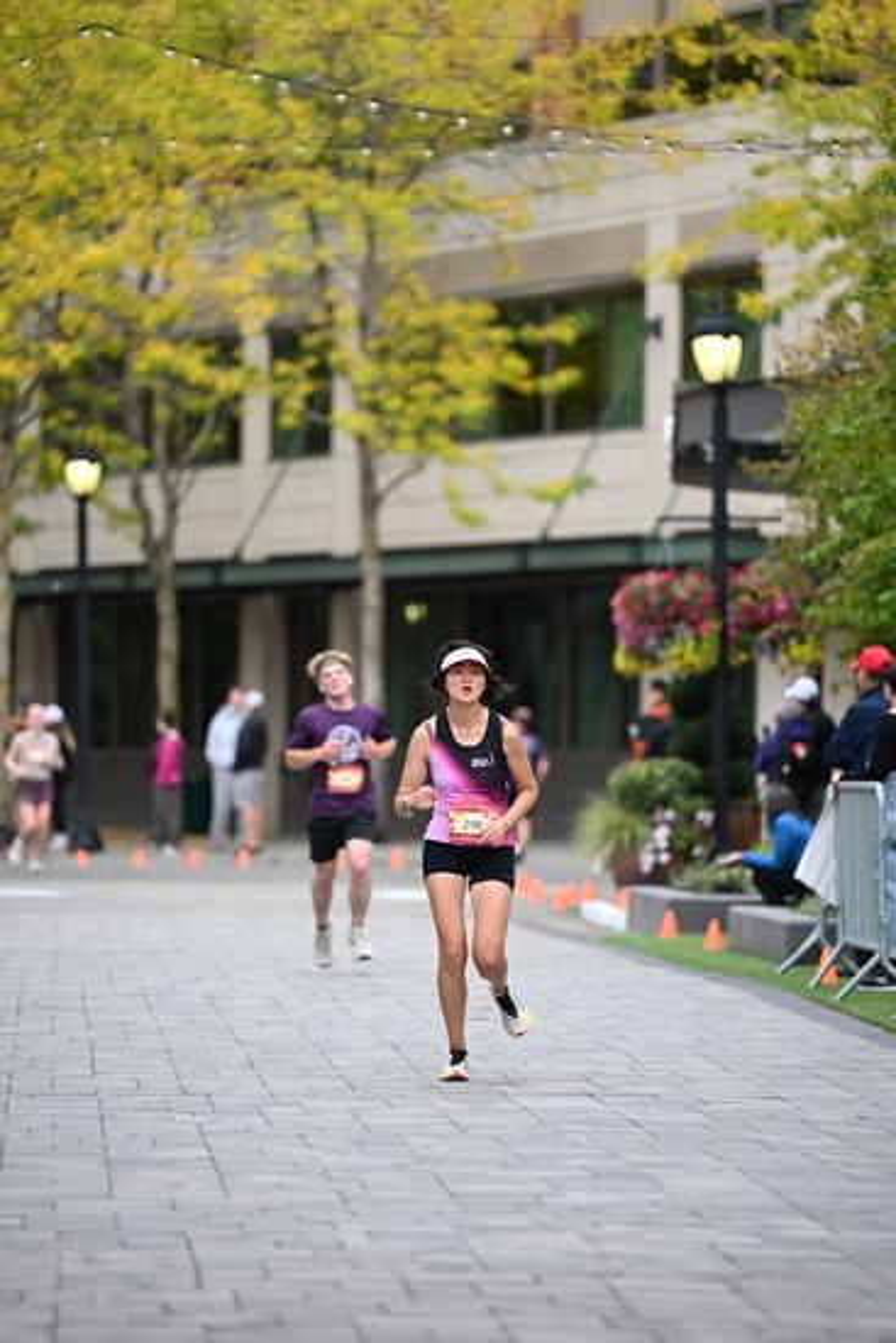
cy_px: 672
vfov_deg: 11.4
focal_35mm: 180
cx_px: 448
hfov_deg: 7.6
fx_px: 6715
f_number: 2.8
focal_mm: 180
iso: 640
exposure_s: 1/2000
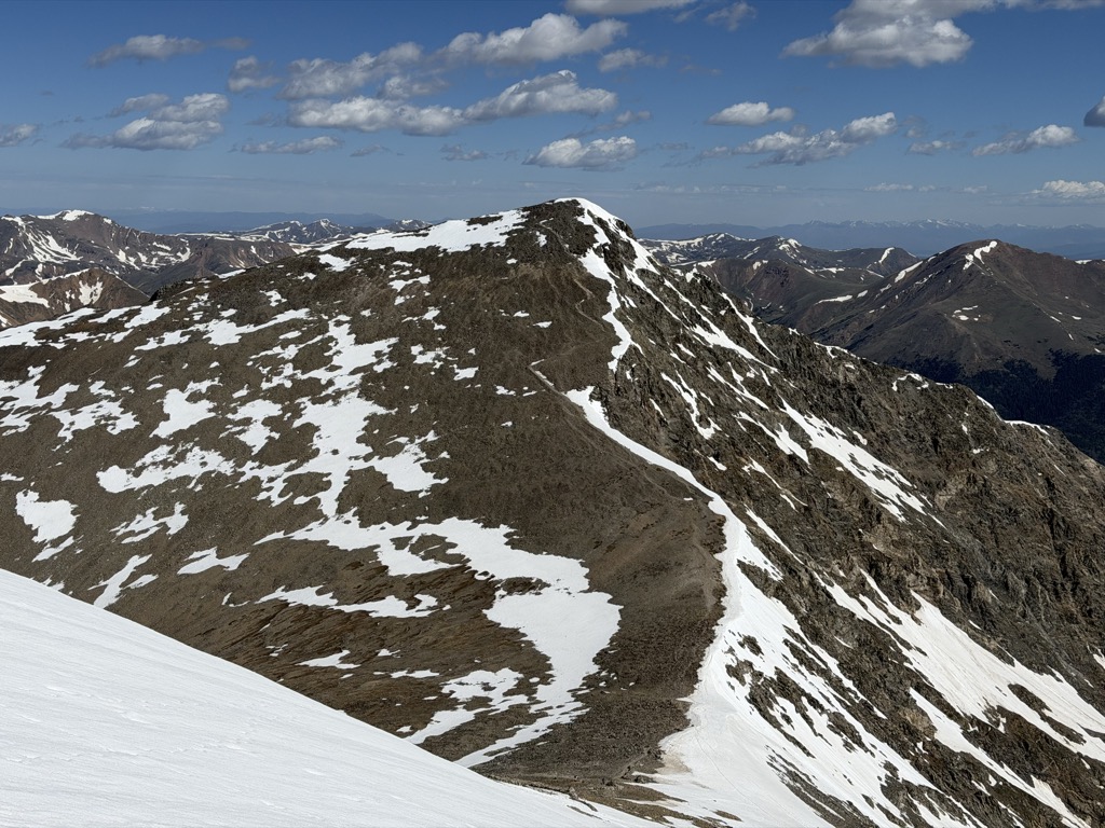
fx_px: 1532
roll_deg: -0.8
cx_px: 552
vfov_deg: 30.3
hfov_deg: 39.7
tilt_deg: -8.5
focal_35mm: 48
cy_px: 414
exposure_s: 1/16129
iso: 80
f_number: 1.78
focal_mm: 6.76
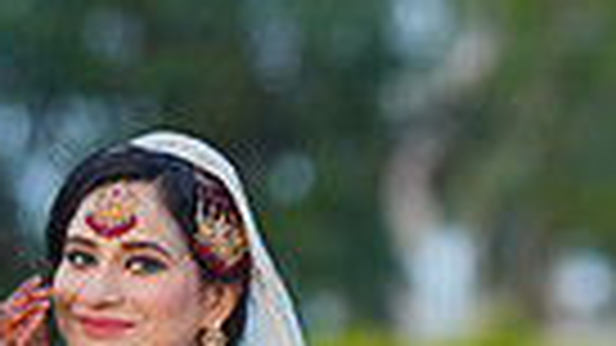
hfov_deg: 5.7
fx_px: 6140
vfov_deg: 3.2
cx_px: 886
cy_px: 506
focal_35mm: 376
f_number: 1.4
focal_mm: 85
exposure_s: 1/400
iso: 80
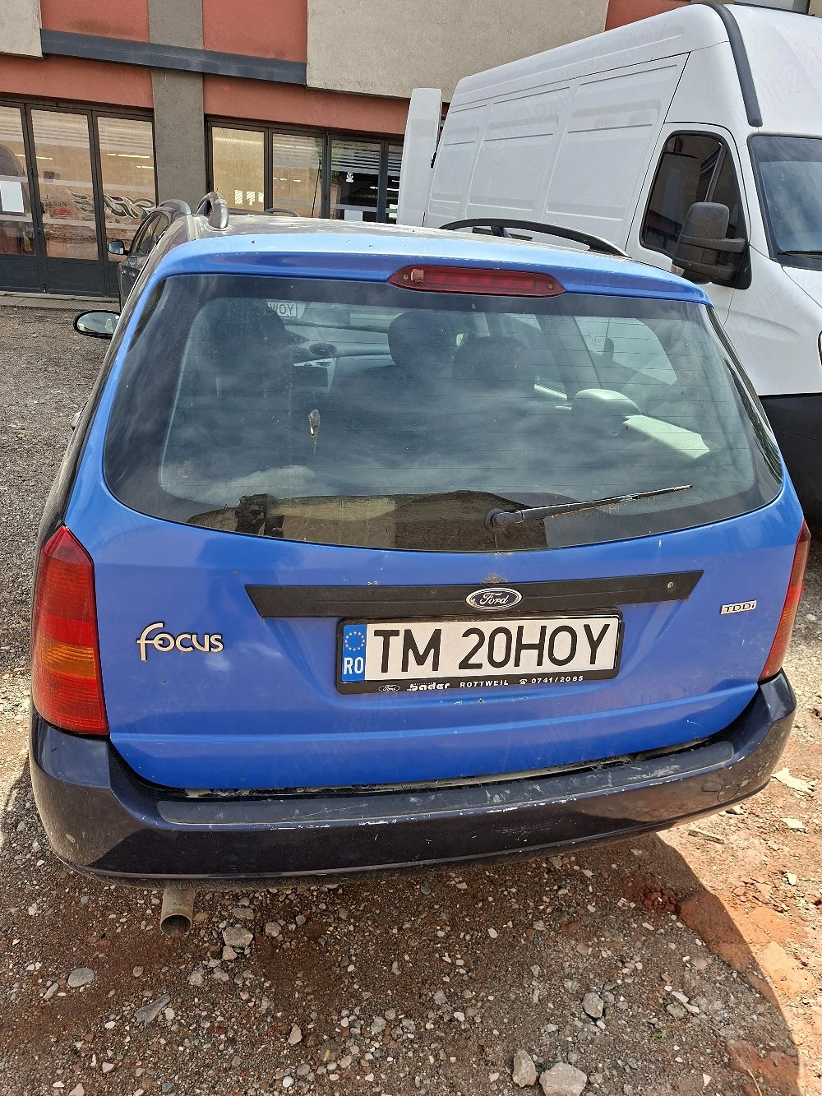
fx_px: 728
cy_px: 548
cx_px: 411
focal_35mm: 23
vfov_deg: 73.9
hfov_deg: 58.9
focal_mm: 5.54
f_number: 1.8
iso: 50
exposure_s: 1/769
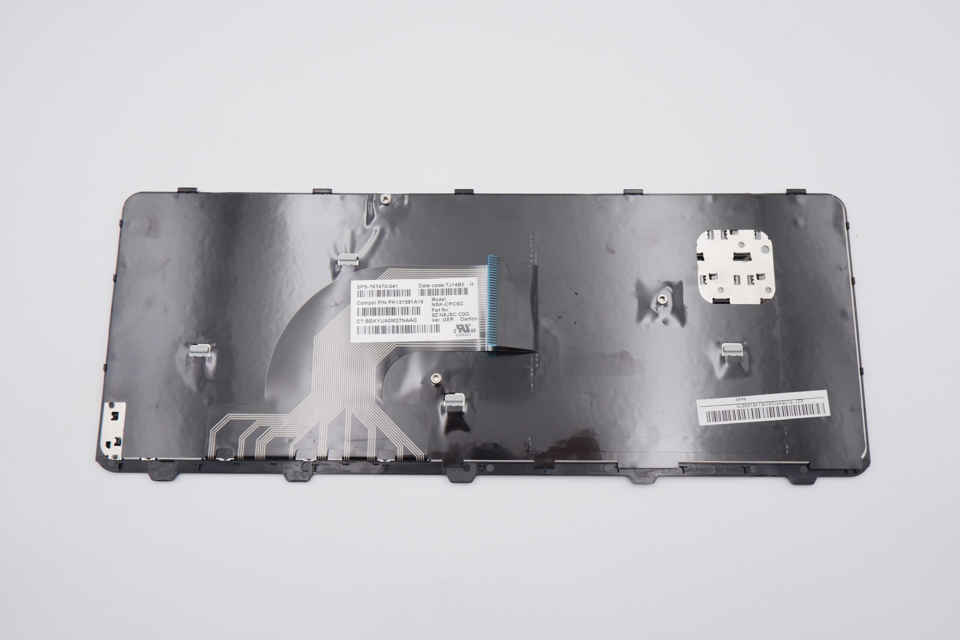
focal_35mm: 30
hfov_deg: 61.9
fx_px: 800
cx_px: 480
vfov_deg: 43.6
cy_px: 320
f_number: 5.6
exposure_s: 1/250
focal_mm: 20.3
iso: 800
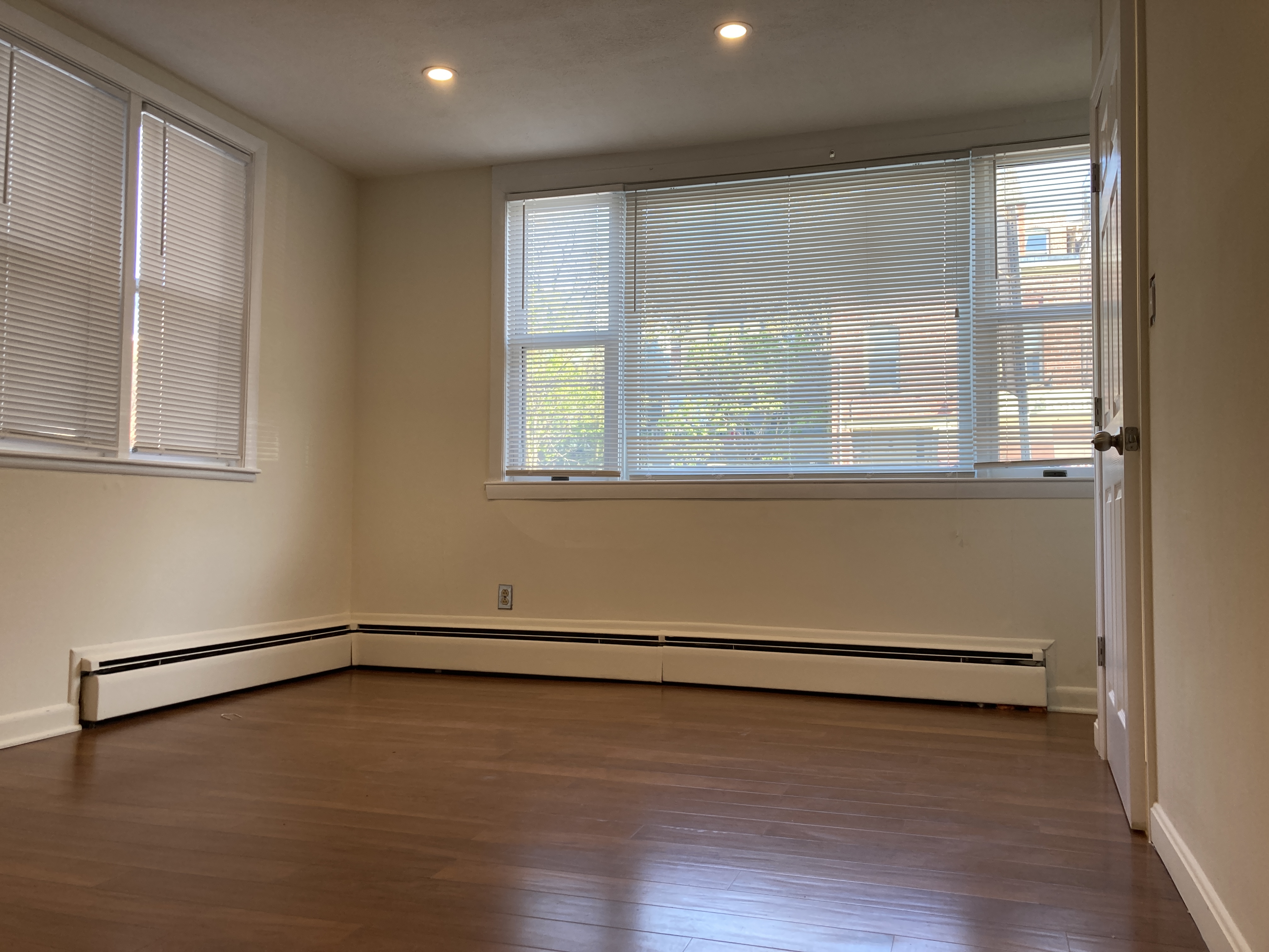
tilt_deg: +3.0
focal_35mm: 28
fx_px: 1026
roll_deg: +0.1
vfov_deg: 49.7
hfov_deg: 63.4
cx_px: 634
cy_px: 476
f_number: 1.8
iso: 64
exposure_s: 1/120
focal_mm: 3.99
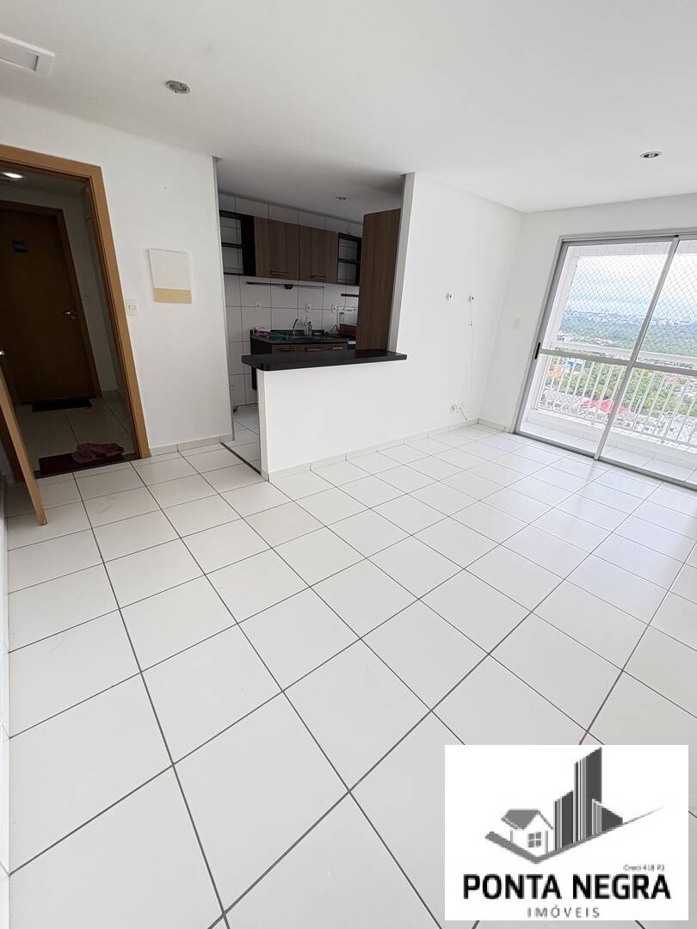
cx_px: 348
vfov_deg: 102.1
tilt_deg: -24.0
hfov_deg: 85.7
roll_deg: -3.7
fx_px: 376
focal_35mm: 14
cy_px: 464
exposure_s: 1/99
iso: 125
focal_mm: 2.22
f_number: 2.2
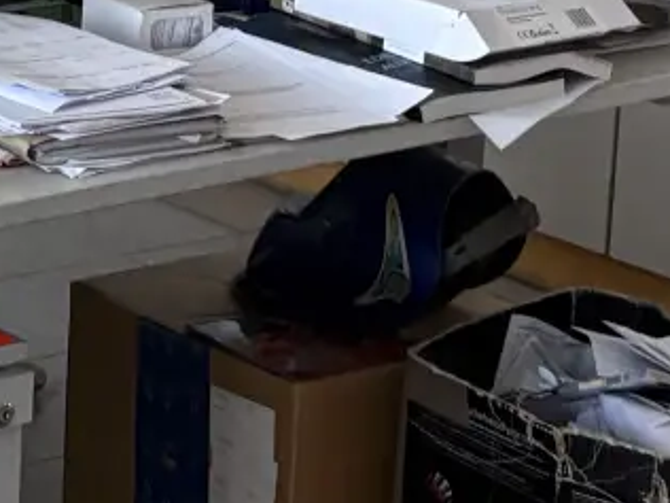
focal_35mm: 158
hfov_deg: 12.1
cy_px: -174
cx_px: -227
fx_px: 3058
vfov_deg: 9.2
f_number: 1.6
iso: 160
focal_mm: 5.96
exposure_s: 1/60
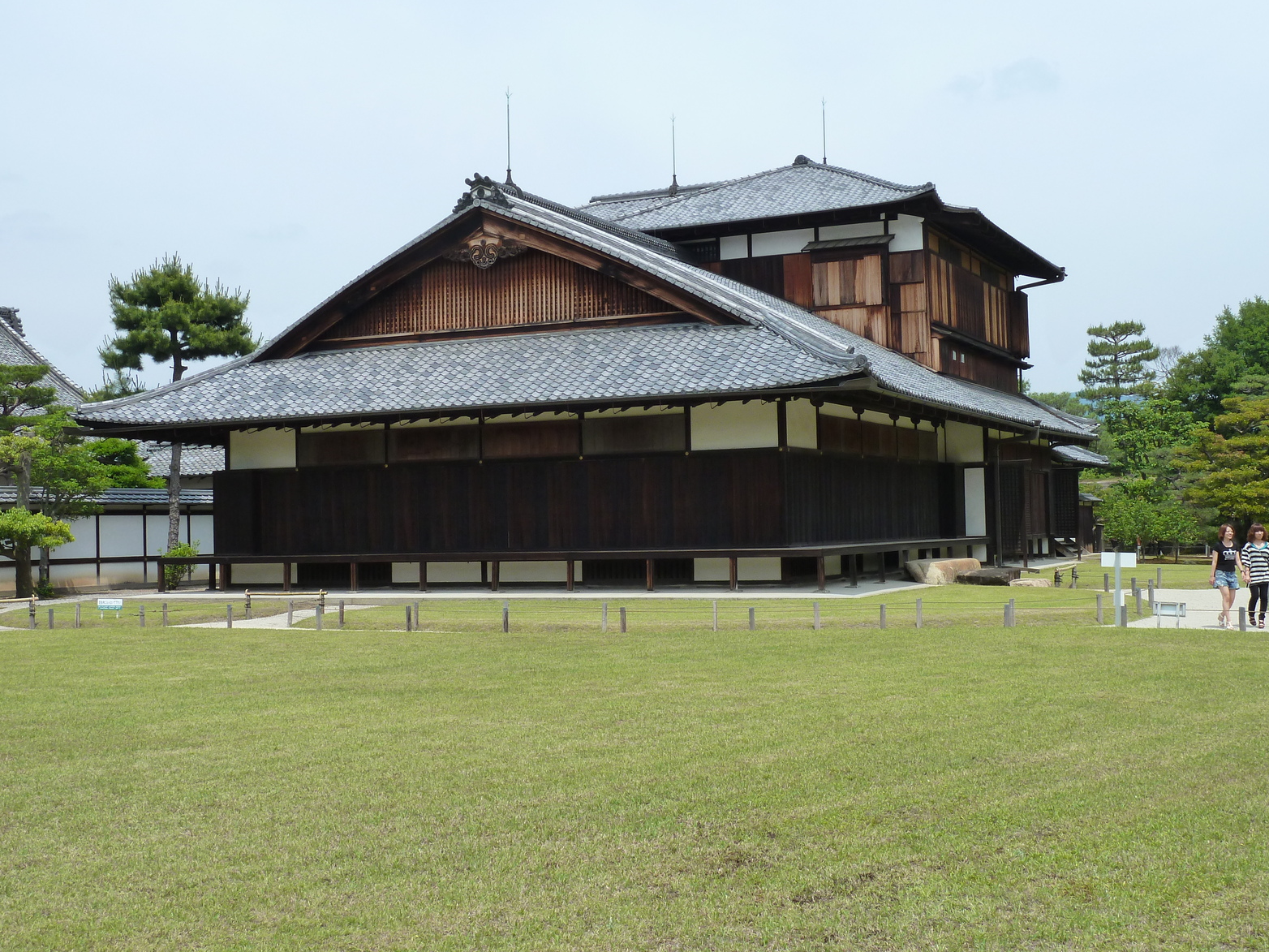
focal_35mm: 45
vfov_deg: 32.2
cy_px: 478
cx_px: 623
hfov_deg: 42.1
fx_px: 1650
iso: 125
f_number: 5
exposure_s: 1/400
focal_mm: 7.3
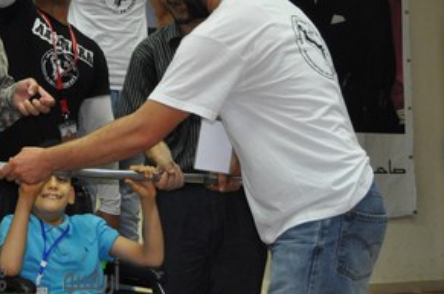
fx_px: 813
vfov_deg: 20.3
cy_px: 63
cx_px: 23
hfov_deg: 29.0
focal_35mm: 66
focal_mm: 20
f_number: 3.5
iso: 800
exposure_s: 1/60
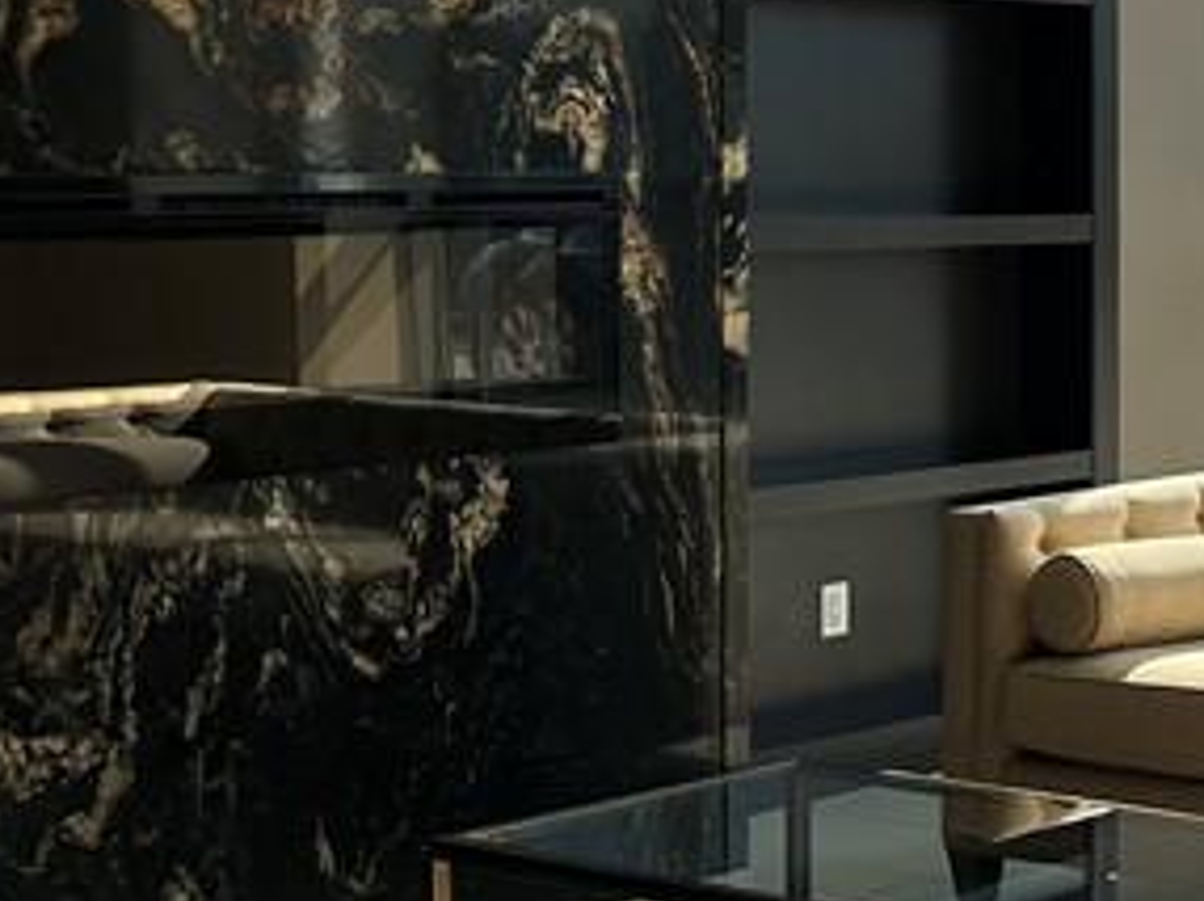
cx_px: 1835
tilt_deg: -3.3
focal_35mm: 86
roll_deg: -0.5
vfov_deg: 17.1
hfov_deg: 19.6
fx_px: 2989
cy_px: 312
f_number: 1.78
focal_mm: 6.86
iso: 80
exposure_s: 1/1751
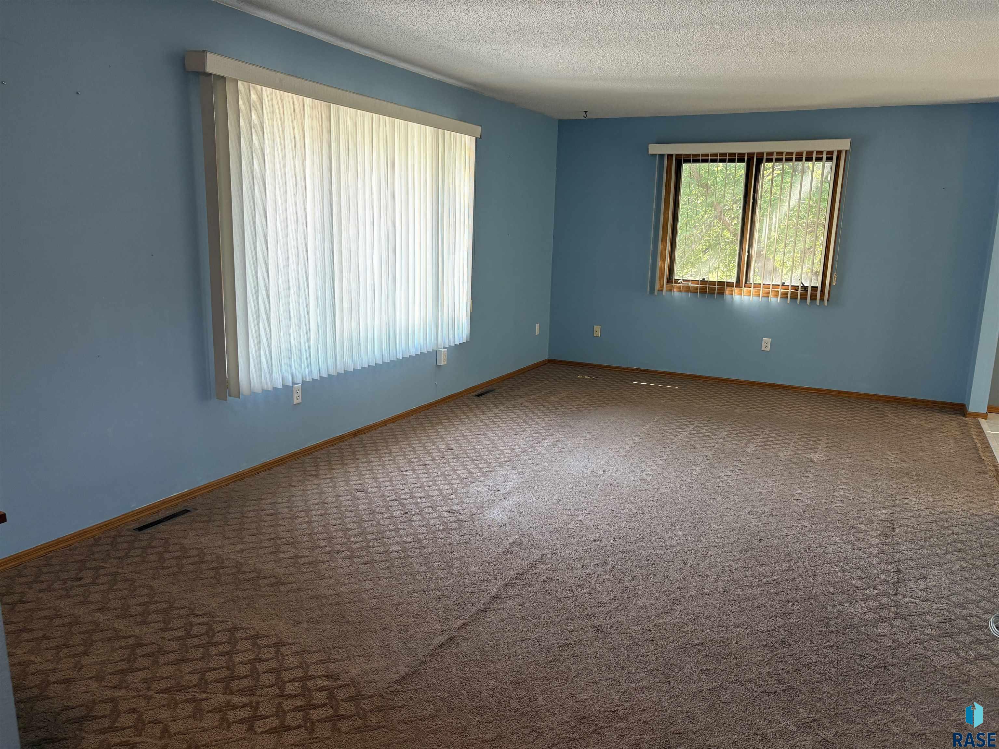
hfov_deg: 67.3
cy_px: 374
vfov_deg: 53.1
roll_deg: -0.6
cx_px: 500
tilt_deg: -11.1
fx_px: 750
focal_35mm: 26
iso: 100
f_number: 1.6
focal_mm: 5.96
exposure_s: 1/60
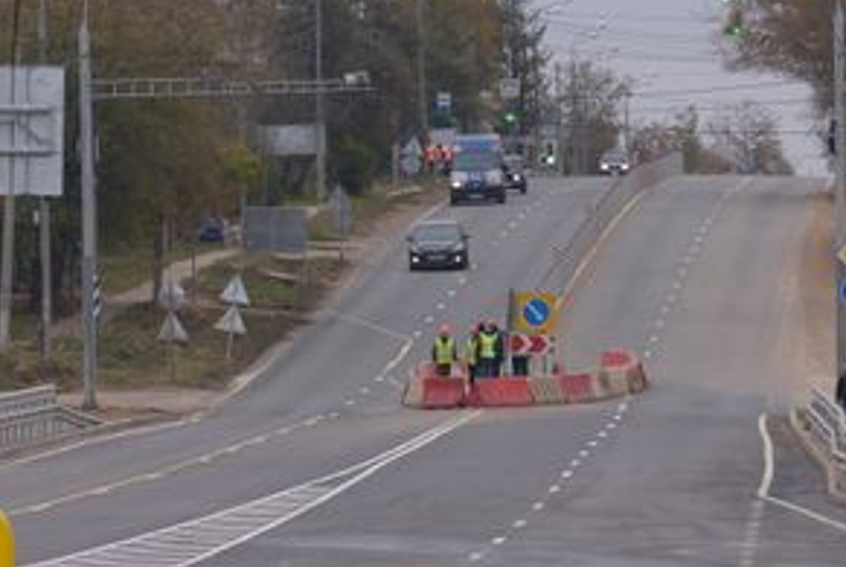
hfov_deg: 4.3
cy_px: 547
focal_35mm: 479
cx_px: 331
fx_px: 11274
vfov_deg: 2.9
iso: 200
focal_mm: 200
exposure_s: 1/250
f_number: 5.6
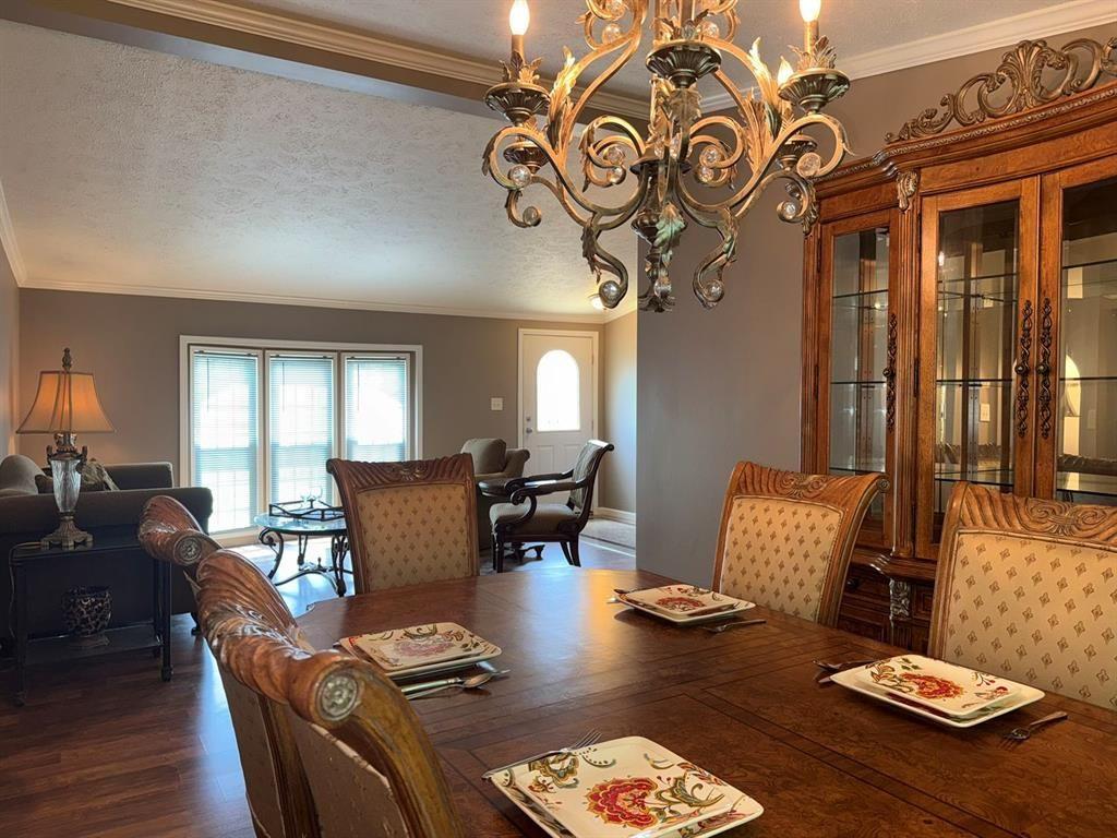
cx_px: 558
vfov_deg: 56.8
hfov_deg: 71.6
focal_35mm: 24
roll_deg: +0.0
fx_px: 774
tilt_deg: -0.8
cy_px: 419
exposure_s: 1/30
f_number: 1.78
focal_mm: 6.76
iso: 64
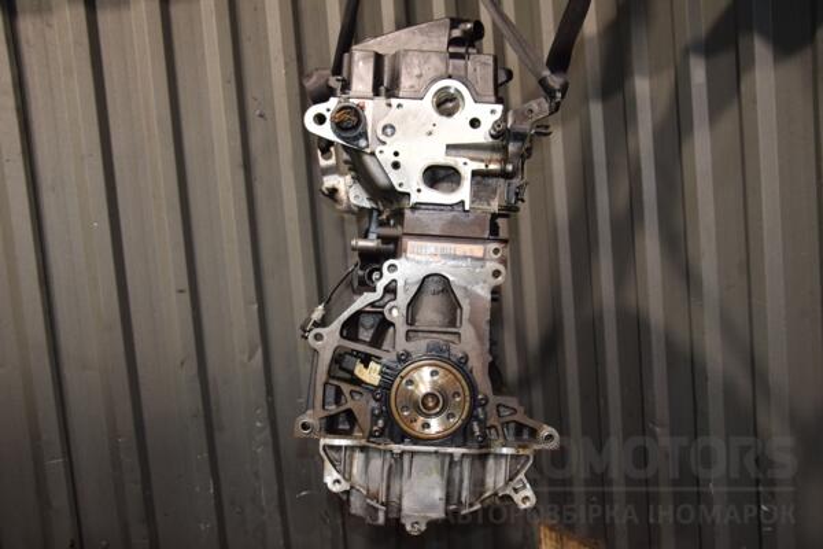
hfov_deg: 57.2
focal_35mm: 33
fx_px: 754
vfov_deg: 40.0
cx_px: 412
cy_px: 274
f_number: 5
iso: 800
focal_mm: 22
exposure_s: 1/60
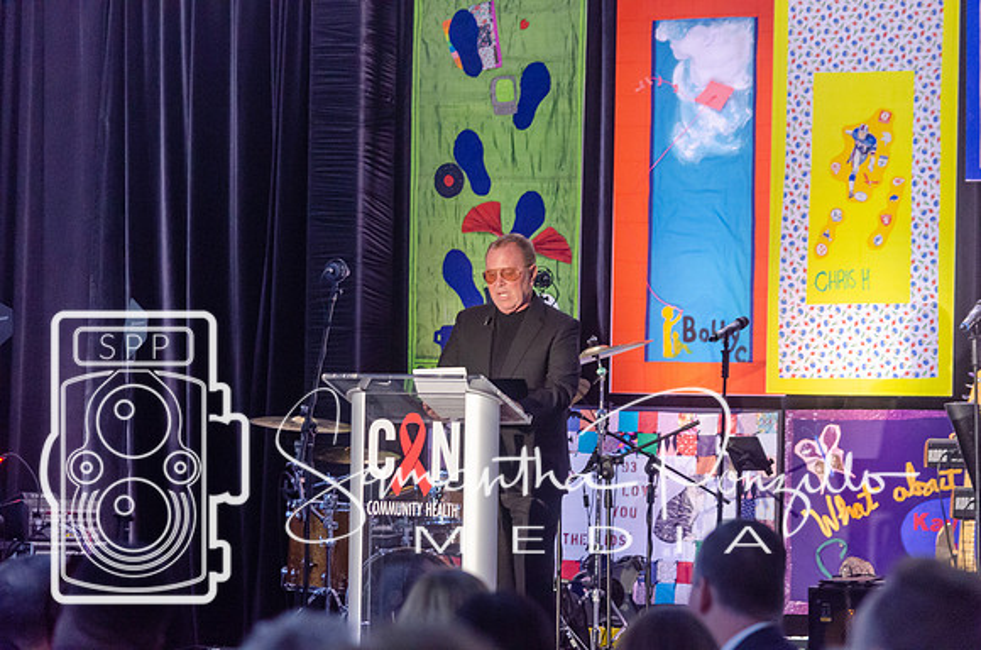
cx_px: 490
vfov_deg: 7.0
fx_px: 5302
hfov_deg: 10.6
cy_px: 325
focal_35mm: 195
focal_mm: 130
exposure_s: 1/30
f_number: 4.8
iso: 2000
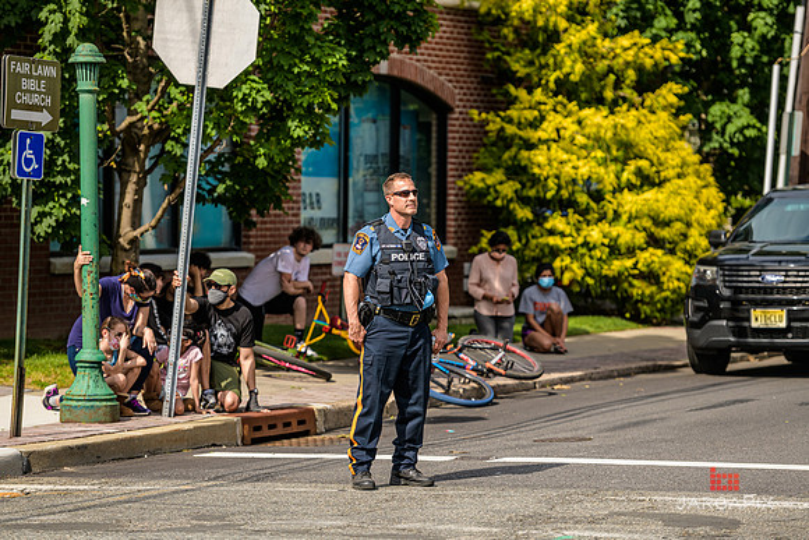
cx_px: 404
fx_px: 3596
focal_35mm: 160
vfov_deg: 8.6
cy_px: 270
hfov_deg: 12.8
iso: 200
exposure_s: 1/1600
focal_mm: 160
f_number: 4
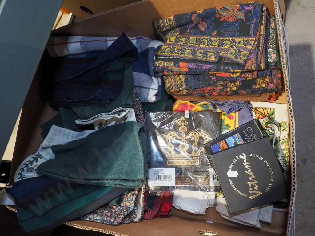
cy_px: 118
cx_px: 158
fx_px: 255
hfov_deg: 63.4
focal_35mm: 28
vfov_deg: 49.7
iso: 1000
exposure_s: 1/60
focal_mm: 14
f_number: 5.6
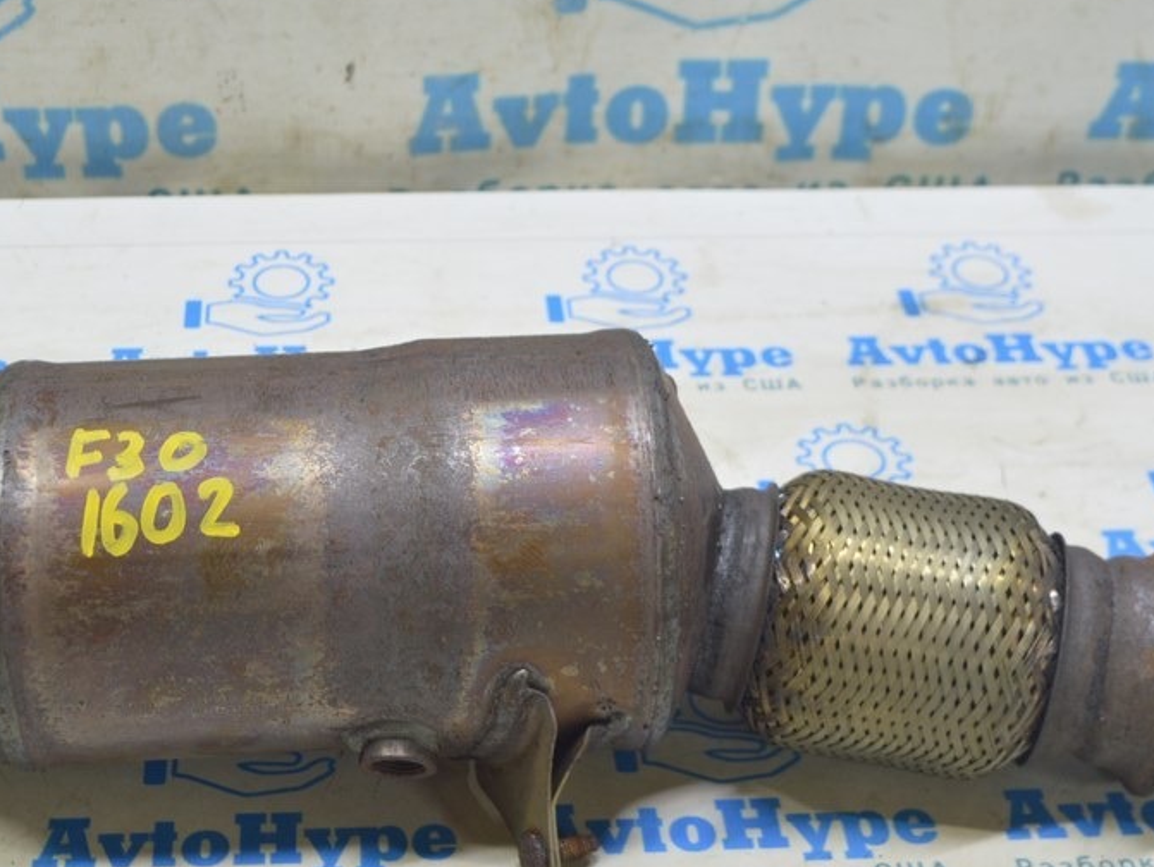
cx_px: 451
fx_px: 2126
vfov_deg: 23.0
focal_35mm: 64
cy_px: 422
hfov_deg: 30.3
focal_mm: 29
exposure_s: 1/20
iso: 400
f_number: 5.6
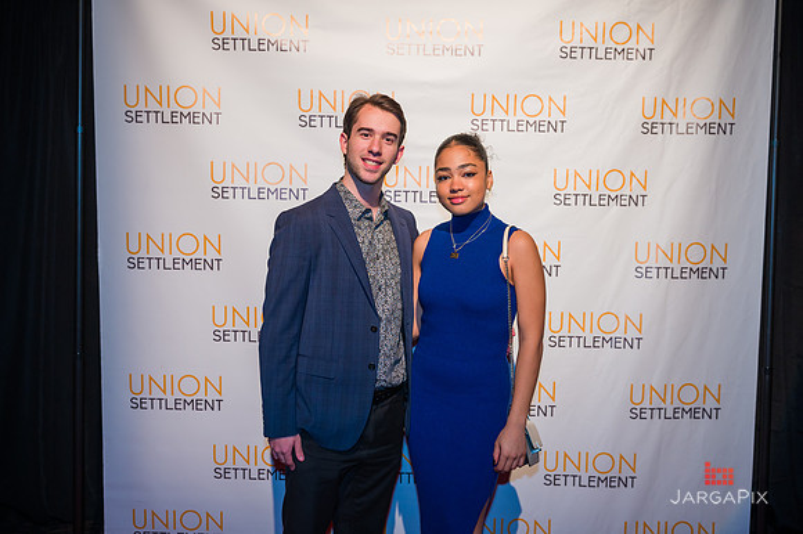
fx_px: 828
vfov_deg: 35.8
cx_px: 402
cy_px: 267
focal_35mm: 37
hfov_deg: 51.7
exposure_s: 1/200
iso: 1000
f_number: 4
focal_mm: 34
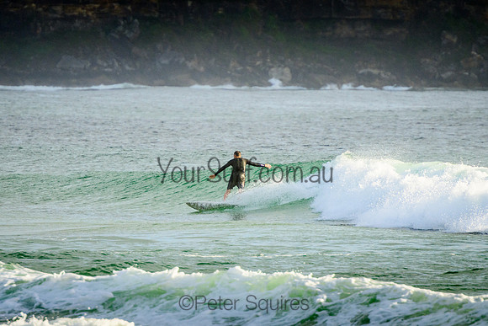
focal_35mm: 550
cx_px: 228
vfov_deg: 2.5
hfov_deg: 3.7
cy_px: 169
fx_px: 7458
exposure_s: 1/2000
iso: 900
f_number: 5.6
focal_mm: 400
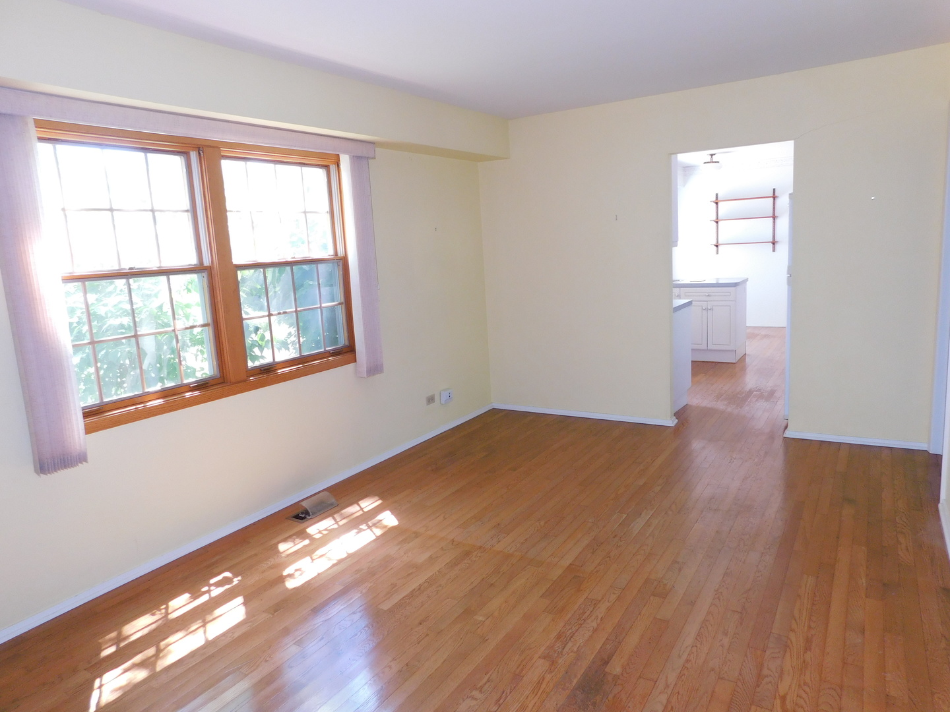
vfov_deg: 58.9
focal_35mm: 23
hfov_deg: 73.9
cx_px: 475
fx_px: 631
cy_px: 356
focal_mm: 4
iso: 200
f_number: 3
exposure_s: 1/30
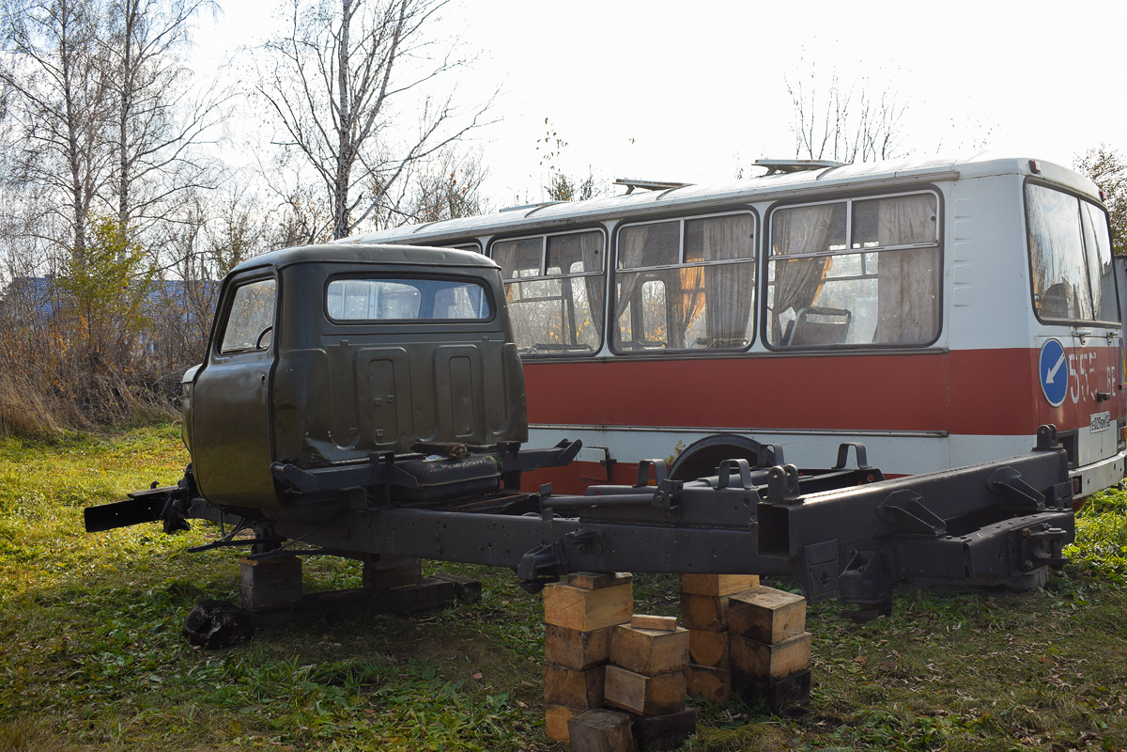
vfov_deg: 38.4
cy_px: 376
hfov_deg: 55.1
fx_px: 1080
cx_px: 564
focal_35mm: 34
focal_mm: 23
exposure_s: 1/250
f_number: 5.6
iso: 100
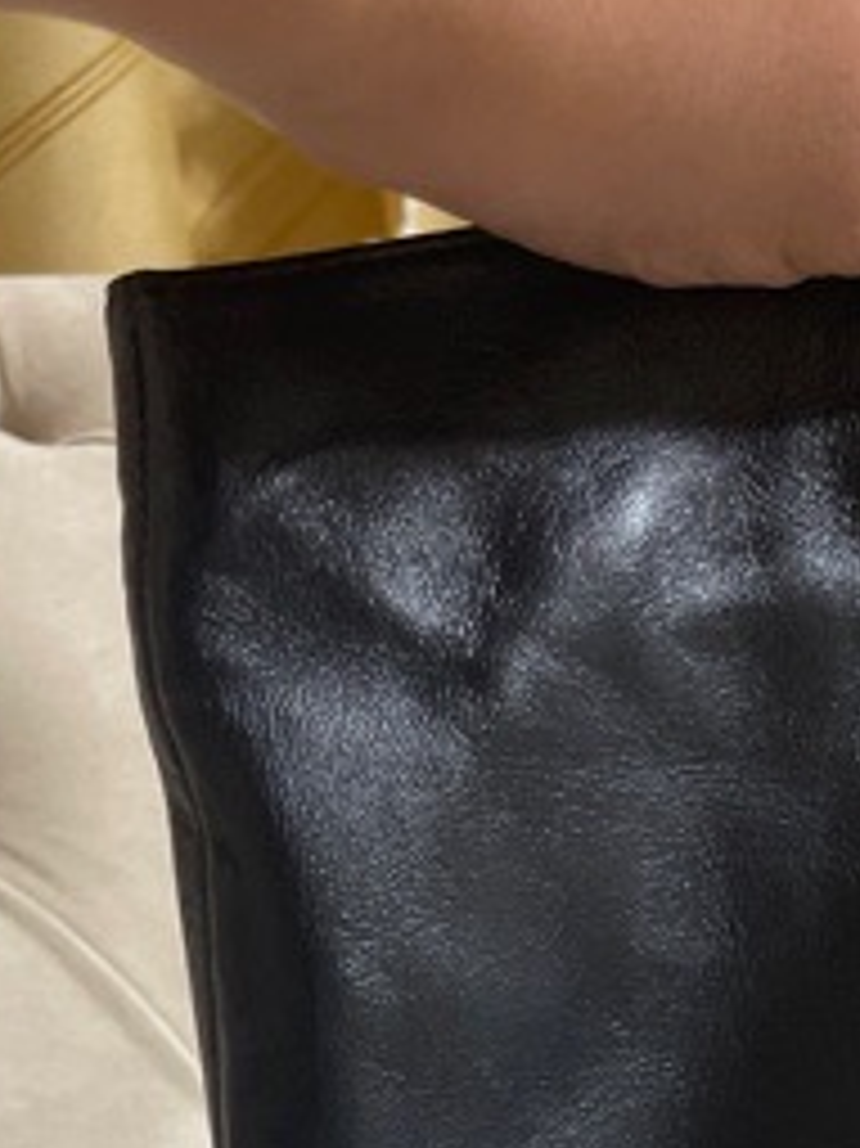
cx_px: 901
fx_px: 3249
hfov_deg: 14.8
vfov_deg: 16.7
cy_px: 2057
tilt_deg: -24.2
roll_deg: +0.0
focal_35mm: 98
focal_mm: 5.1
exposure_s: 1/50
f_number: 1.6
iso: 160
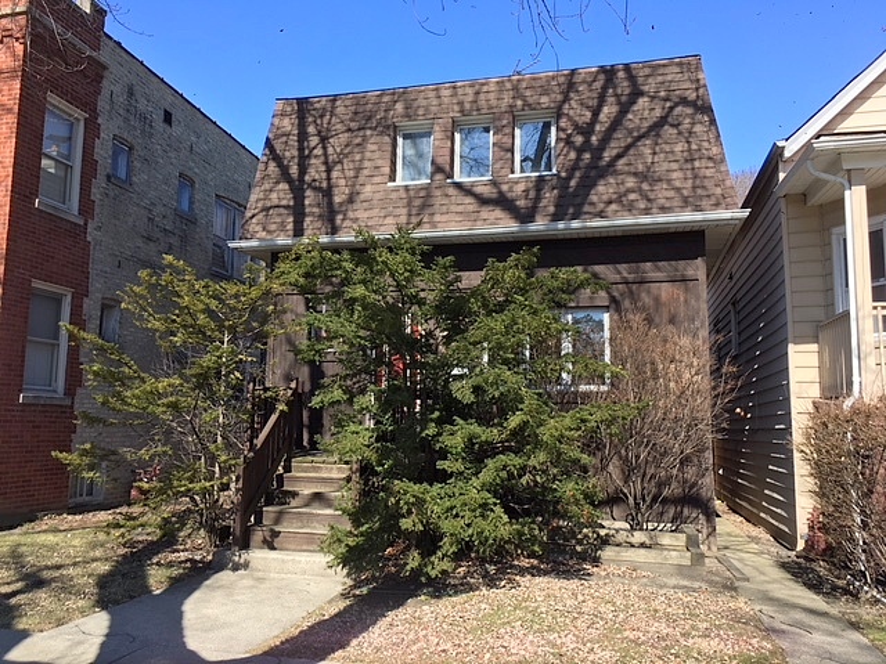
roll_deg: -1.8
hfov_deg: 61.7
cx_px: 443
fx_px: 742
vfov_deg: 48.2
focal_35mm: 29
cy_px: 332
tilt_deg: +8.2
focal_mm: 4.15
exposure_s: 1/746
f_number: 2.2
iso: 25
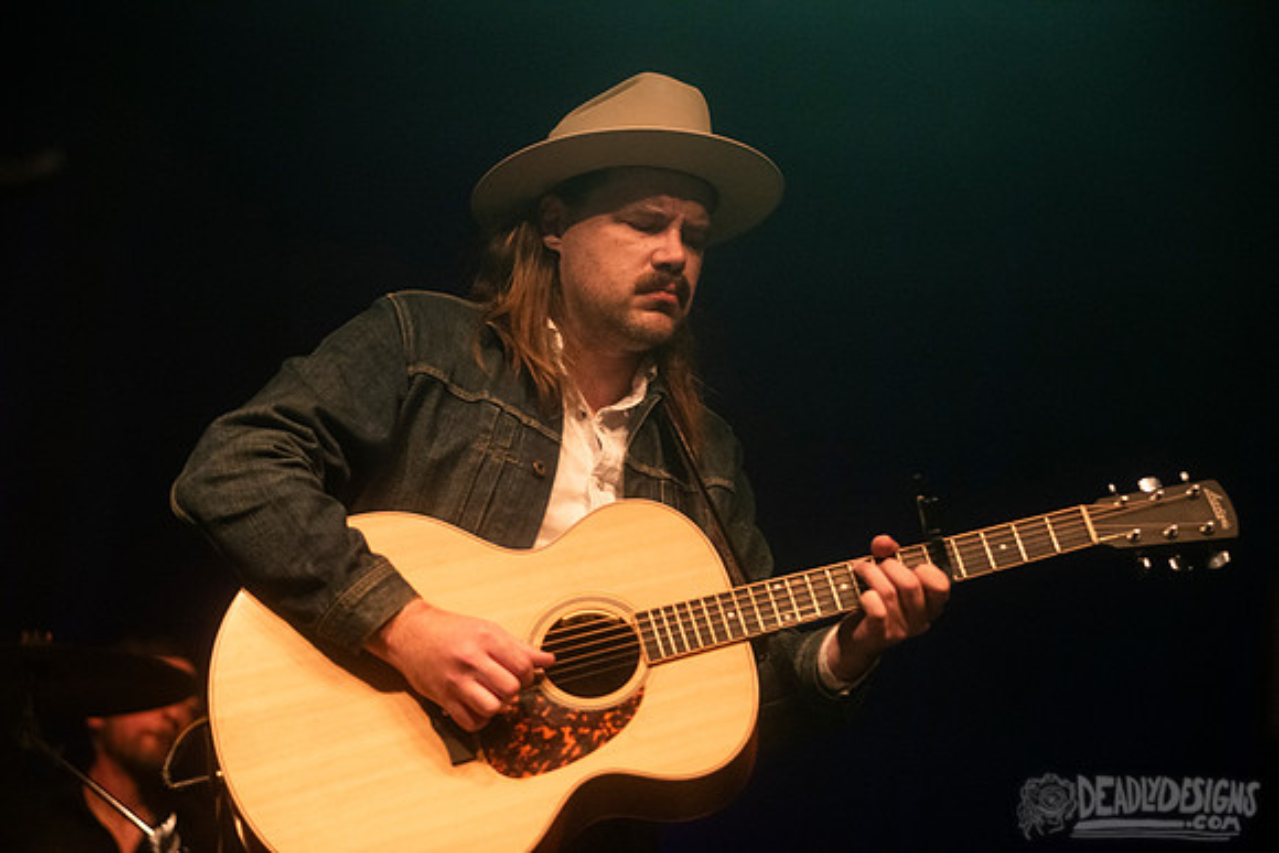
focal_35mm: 110
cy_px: 426
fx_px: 3909
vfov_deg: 12.5
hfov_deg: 18.6
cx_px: 640
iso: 2500
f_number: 3.2
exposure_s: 1/125
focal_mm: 110
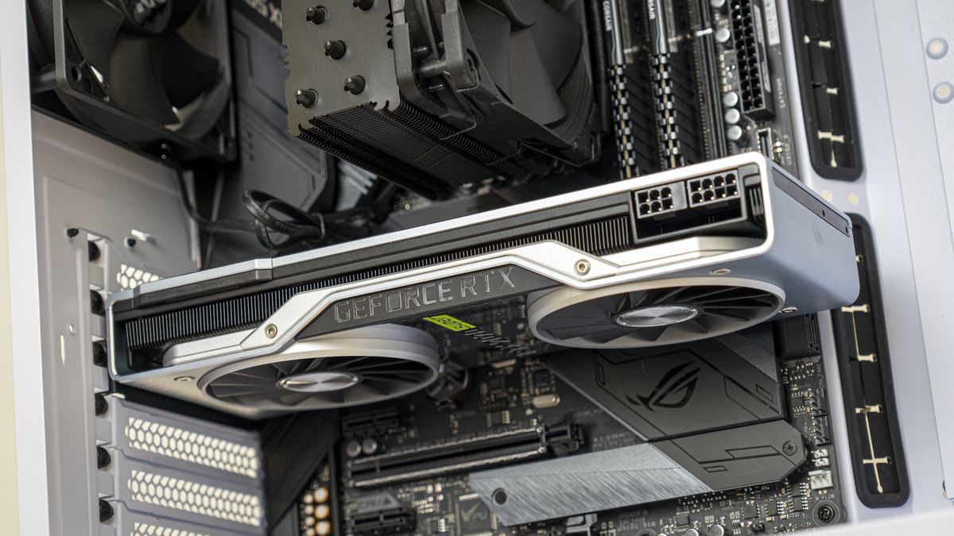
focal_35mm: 92
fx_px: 2329
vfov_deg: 13.1
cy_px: 267
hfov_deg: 23.1
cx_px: 477
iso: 640
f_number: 4
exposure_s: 1/90
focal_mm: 55
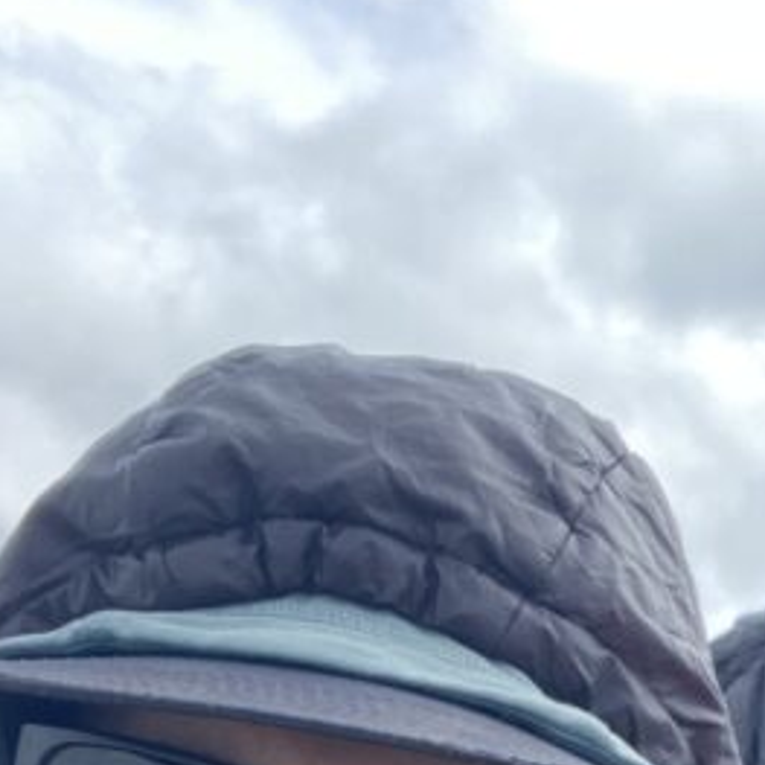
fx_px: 2750
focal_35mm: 110
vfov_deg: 15.0
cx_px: 858
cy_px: 1031
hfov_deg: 15.4
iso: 20
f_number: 2.2
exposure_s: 1/199
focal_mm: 2.87
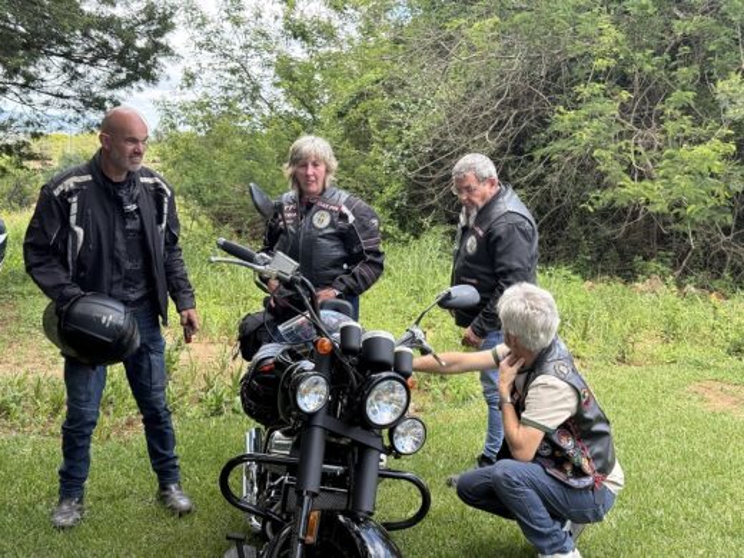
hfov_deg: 39.7
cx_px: 372
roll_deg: -3.1
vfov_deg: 30.3
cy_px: 279
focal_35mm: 48
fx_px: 1032
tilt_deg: -7.3
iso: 80
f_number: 1.78
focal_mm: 6.76
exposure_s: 1/646
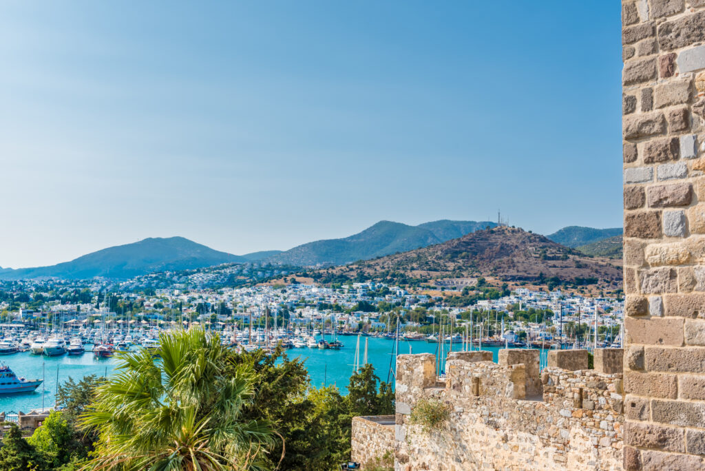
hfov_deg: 46.4
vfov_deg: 31.9
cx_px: 352
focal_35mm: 42
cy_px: 236
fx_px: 823
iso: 200
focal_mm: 42
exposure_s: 1/200
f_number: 11
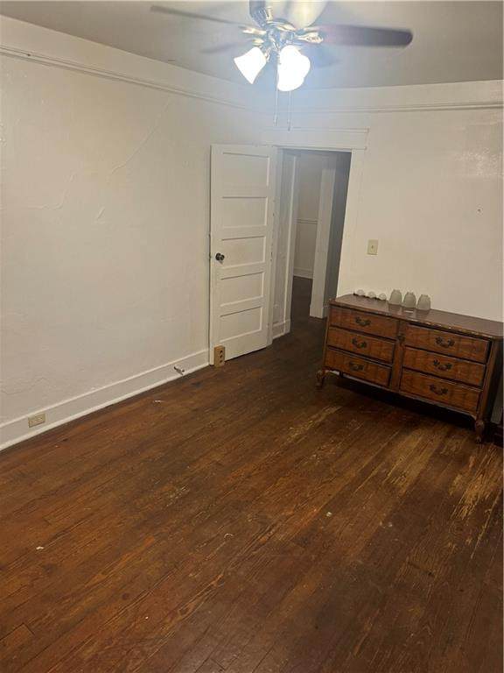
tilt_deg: -18.0
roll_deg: -1.2
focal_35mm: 24
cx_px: 252
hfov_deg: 56.8
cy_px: 336
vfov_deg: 71.6
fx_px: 466
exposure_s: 1/60
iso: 250
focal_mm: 6.76
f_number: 1.78
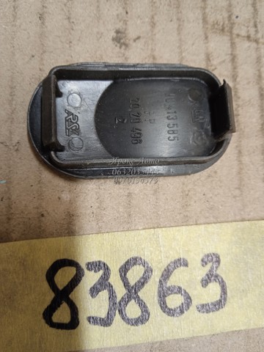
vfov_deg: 63.4
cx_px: 132
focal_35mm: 28
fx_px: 285
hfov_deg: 49.7
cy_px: 176
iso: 230
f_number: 2.2
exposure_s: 1/33.3
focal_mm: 3.43
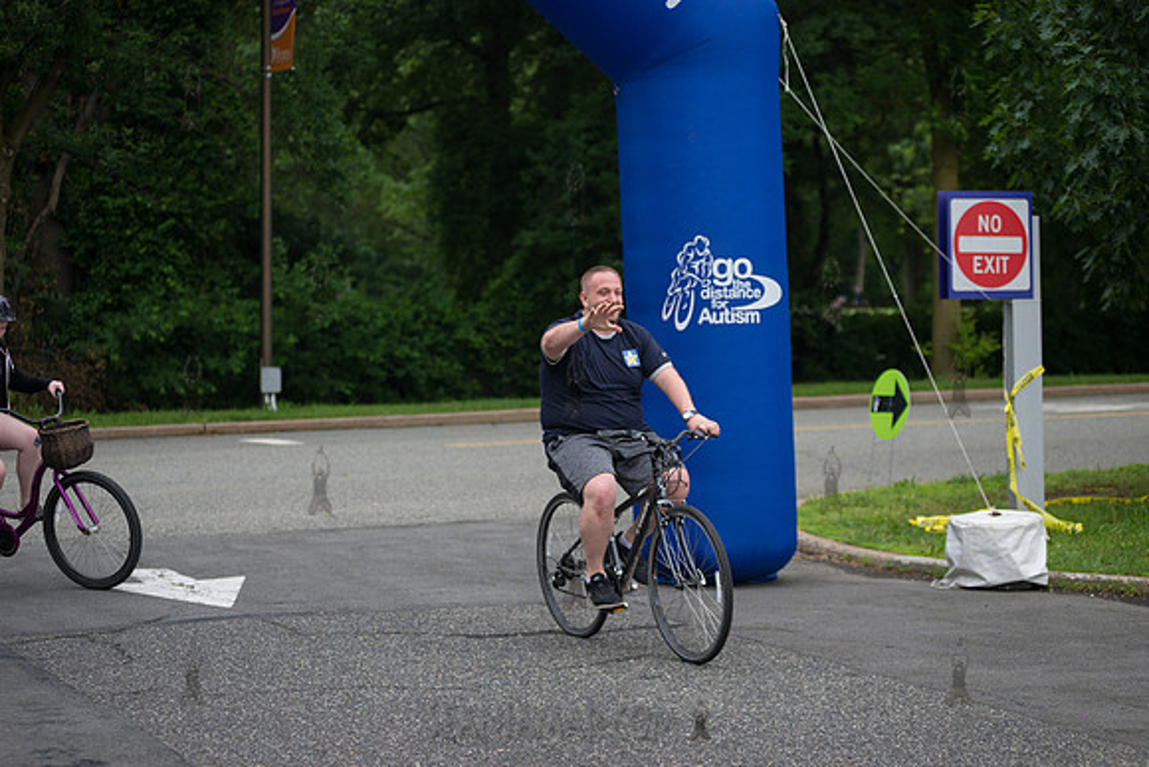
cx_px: 574
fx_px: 2554
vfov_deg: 17.1
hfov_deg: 25.4
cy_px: 384
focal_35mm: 80
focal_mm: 80
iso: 200
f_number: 3.5
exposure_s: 1/800
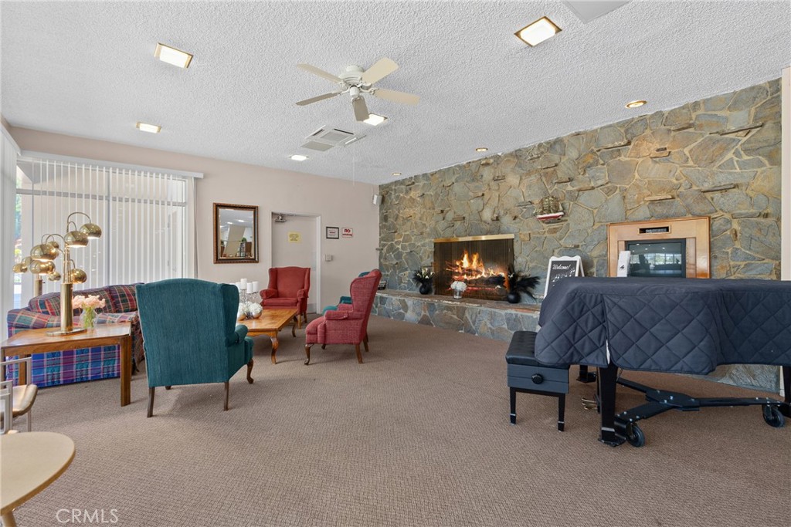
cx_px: 396
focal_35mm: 16
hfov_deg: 96.7
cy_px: 264
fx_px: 352
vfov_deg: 73.8
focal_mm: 16
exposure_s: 1/30
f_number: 6.3
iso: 2000
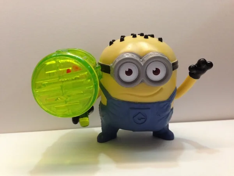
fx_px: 223
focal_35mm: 33
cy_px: 88
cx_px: 117
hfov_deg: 55.4
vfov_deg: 42.9
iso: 200
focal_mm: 4.12
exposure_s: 1/20
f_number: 2.4
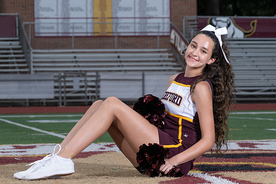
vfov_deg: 8.3
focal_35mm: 165
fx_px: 1265
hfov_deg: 12.4
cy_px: 98
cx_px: 185
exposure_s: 1/200
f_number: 8
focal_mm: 110
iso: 64
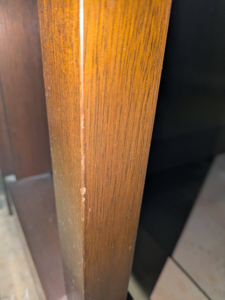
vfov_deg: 69.4
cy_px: 150
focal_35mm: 25
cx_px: 112
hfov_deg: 54.9
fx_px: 216
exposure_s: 1/50
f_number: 1.89
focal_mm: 5.43
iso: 177
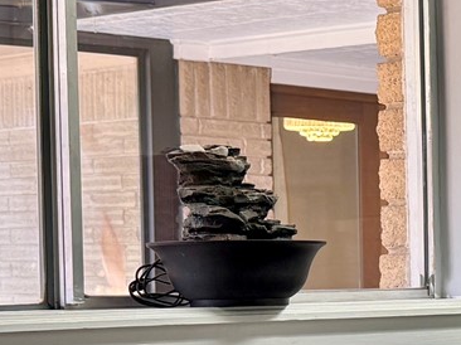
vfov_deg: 11.7
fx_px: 1677
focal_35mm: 126
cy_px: 317
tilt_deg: -2.6
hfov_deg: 14.5
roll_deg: +0.4
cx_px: 718
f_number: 1.78
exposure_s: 1/120
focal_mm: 6.76
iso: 200
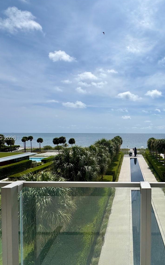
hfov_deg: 53.7
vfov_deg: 82.2
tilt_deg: -2.6
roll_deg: -0.7
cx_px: 130
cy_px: 138
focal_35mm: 21
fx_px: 151
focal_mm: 2.22
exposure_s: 1/4630
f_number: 2.2
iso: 32
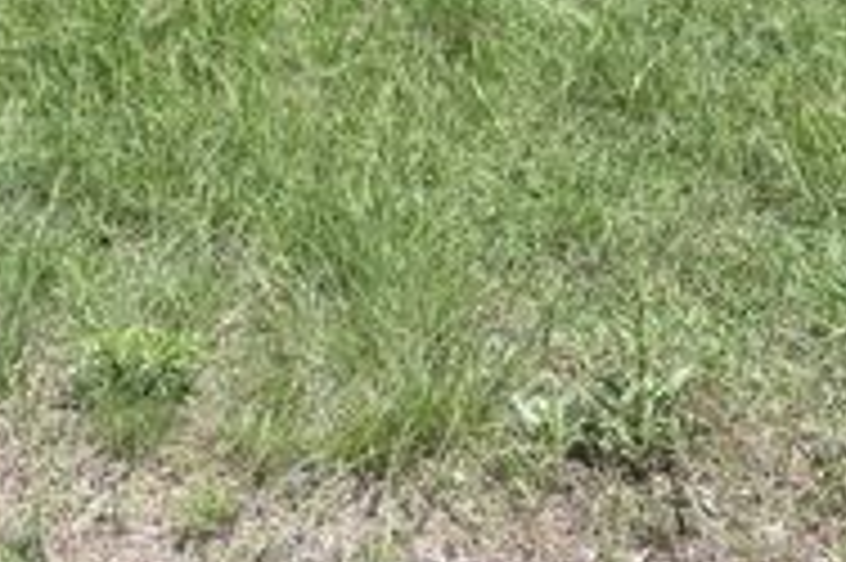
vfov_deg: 17.6
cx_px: 261
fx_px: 1690
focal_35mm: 72
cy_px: -196
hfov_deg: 27.9
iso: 50
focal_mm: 5.96
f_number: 1.6
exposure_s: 1/2747
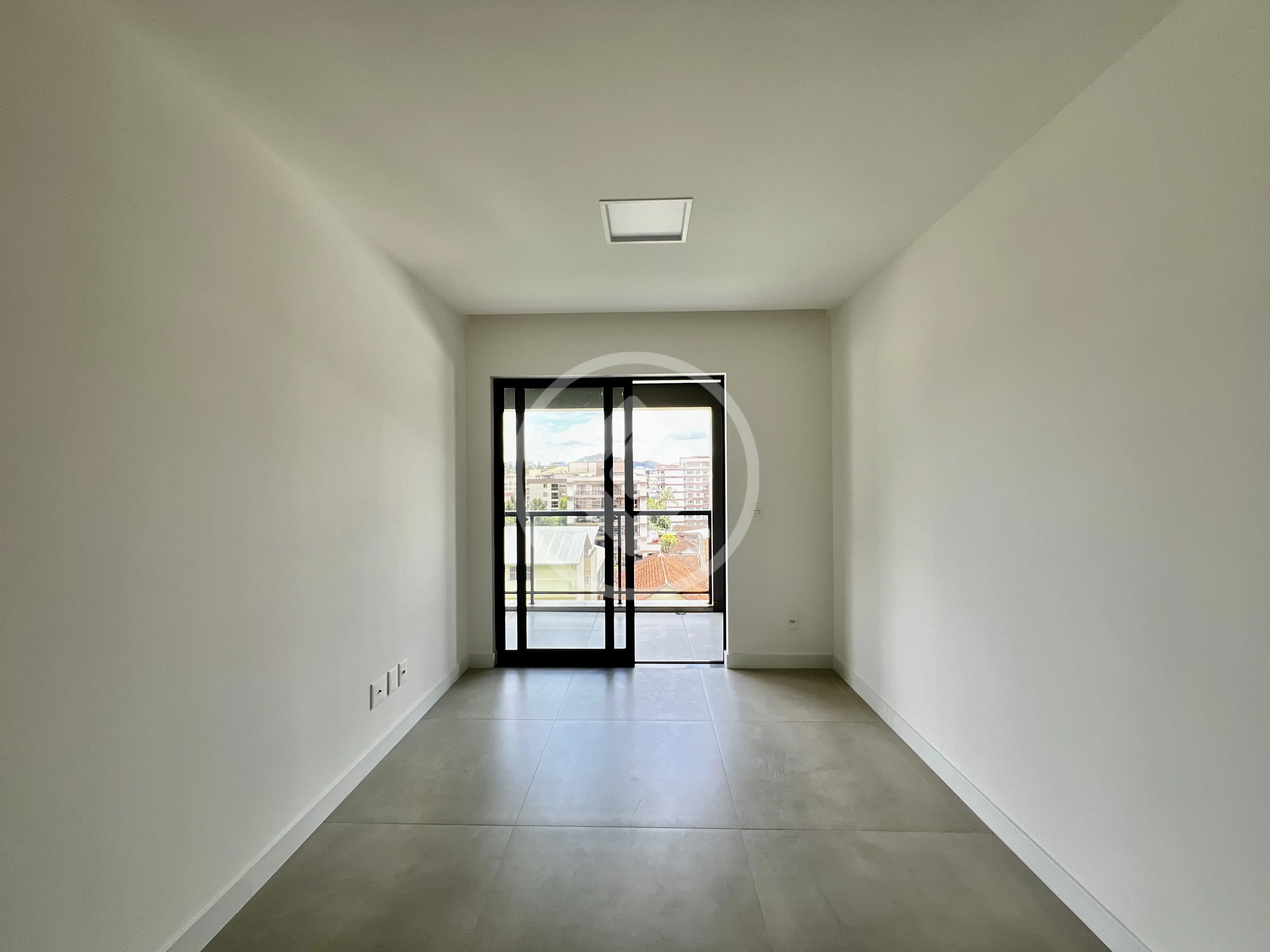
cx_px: 635
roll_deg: +0.1
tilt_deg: +0.3
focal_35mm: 13
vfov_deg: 89.9
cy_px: 476
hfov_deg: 106.2
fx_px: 477
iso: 32
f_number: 1.8
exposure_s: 1/182
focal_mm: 1.57
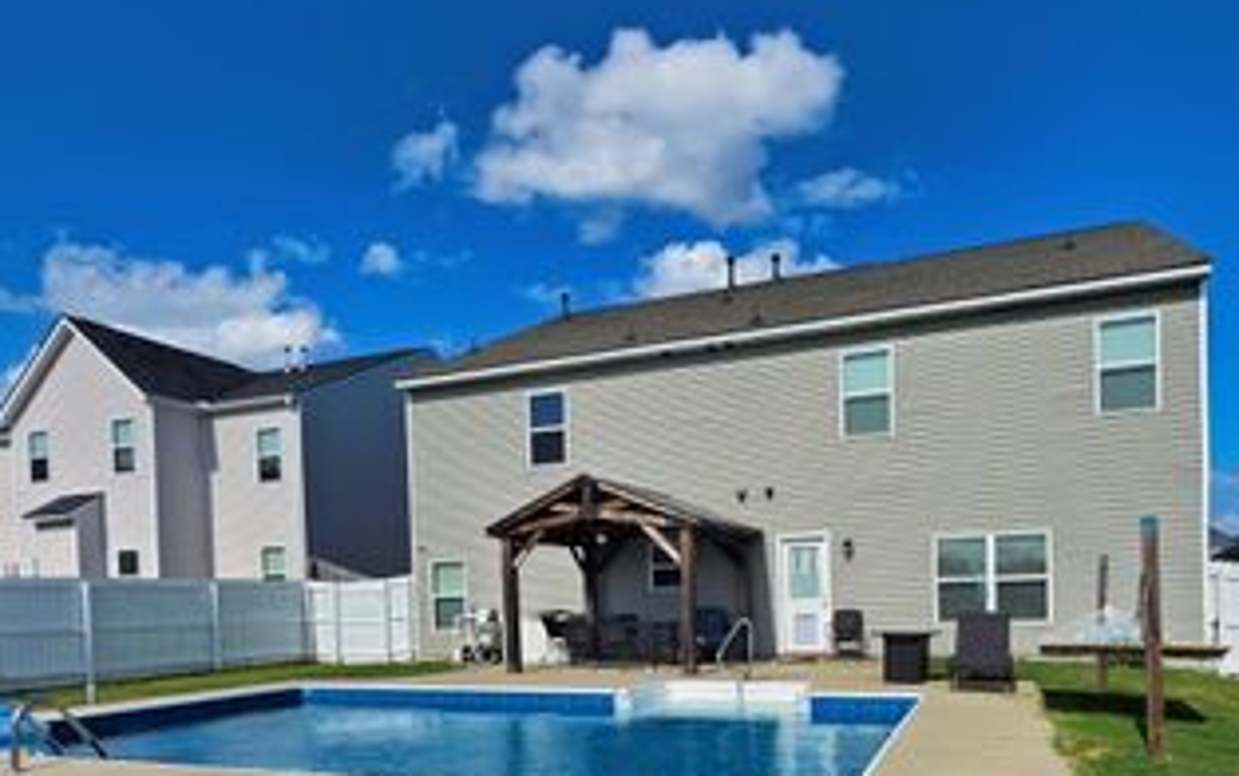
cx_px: 705
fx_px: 743
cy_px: 624
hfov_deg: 79.2
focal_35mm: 22
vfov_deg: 51.6
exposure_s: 1/2945
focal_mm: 2.2
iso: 40
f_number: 1.9
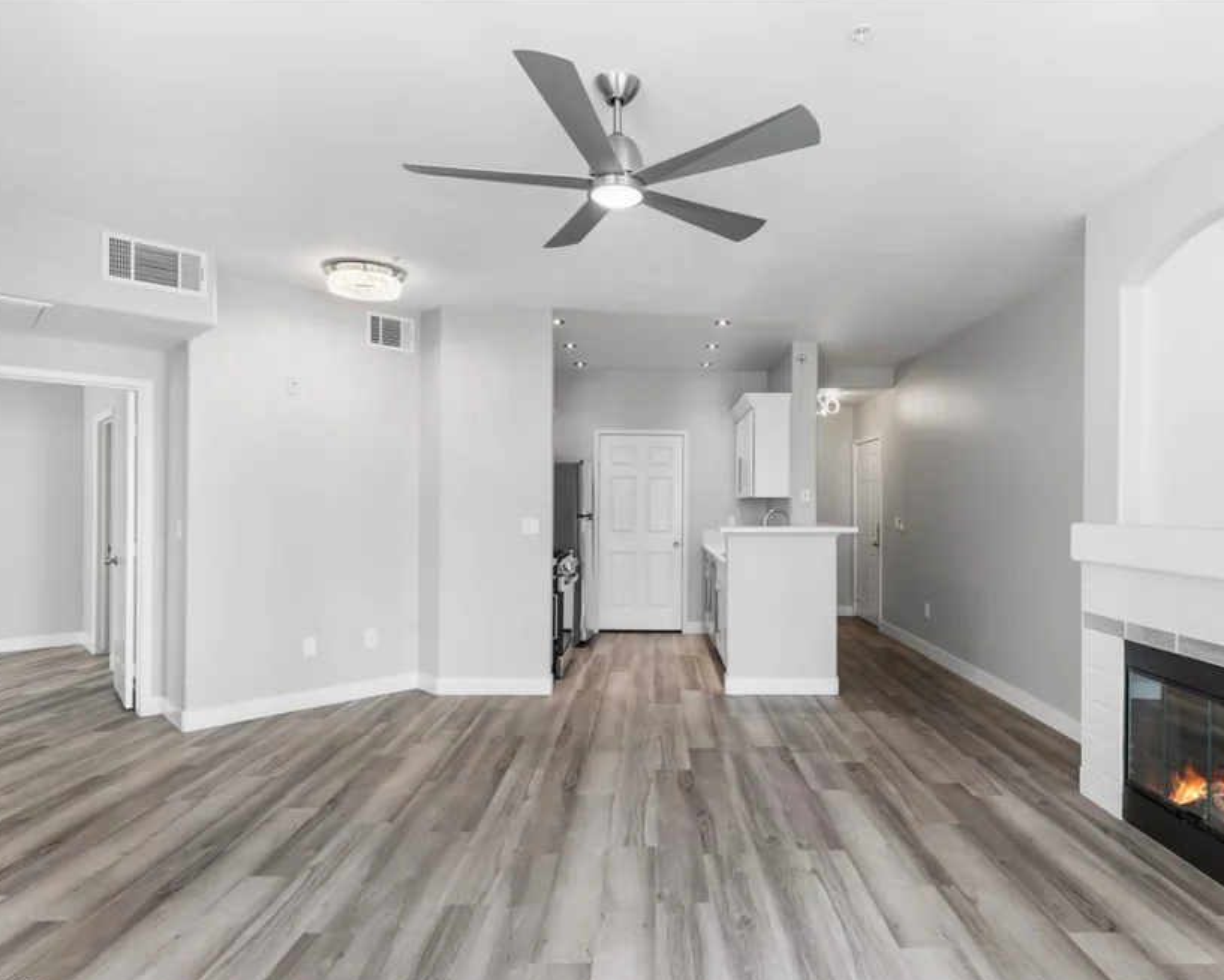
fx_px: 725
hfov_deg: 80.2
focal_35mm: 20
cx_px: 661
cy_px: 504
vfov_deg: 68.1
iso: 400
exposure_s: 1/3
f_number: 8
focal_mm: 17
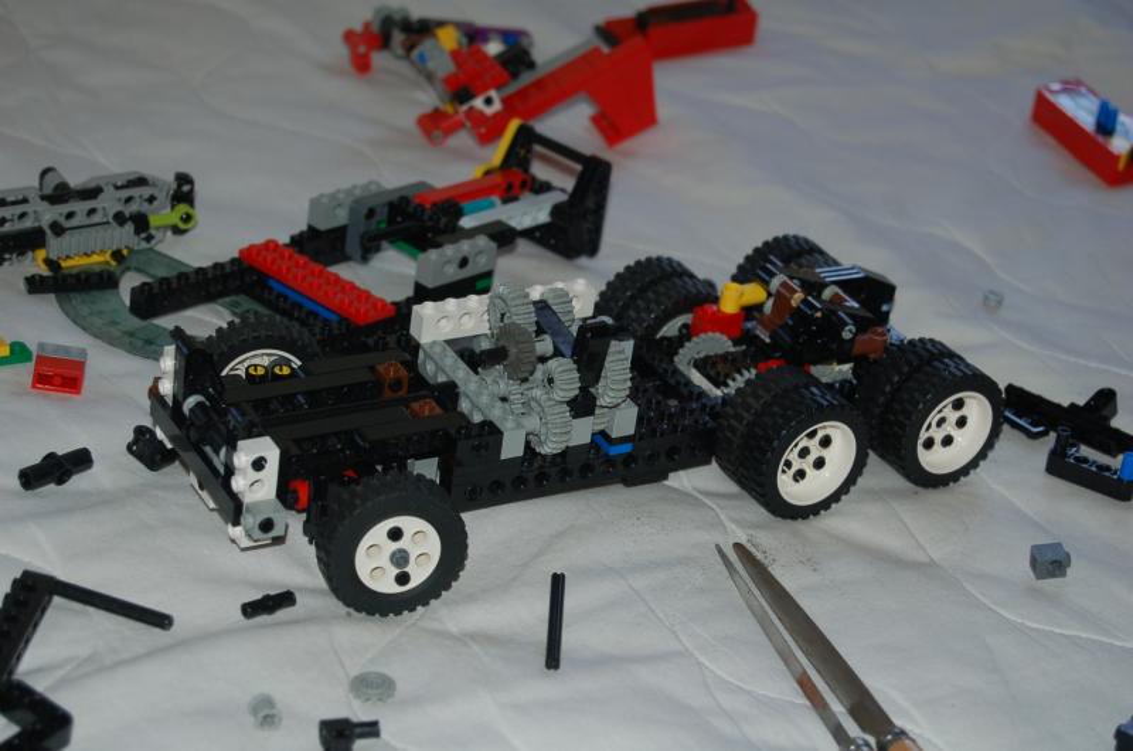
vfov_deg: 16.5
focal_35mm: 82
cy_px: 376
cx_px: 566
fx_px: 2591
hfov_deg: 24.7
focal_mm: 55
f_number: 5.6
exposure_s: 1/60
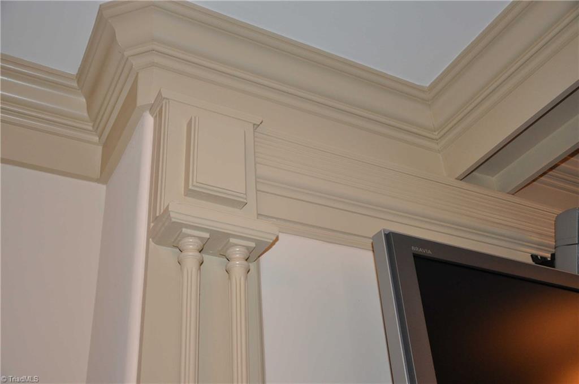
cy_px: 192
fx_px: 674
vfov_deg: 31.8
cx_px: 290
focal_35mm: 42
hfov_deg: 46.5
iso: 800
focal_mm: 28
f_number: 4
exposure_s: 1/60
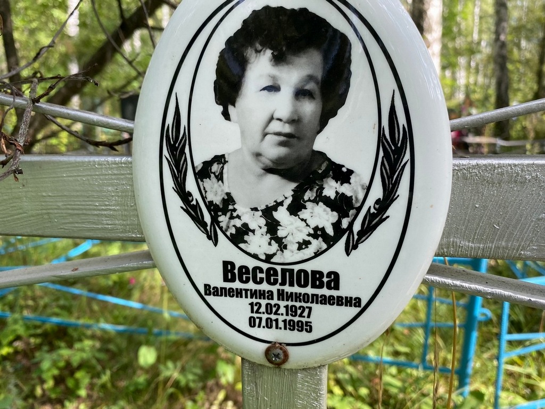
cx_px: 272
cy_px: 204
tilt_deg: -11.3
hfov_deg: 67.3
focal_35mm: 26
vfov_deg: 53.1
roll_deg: +1.3
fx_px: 409
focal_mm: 4.25
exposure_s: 1/201
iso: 32
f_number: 1.8
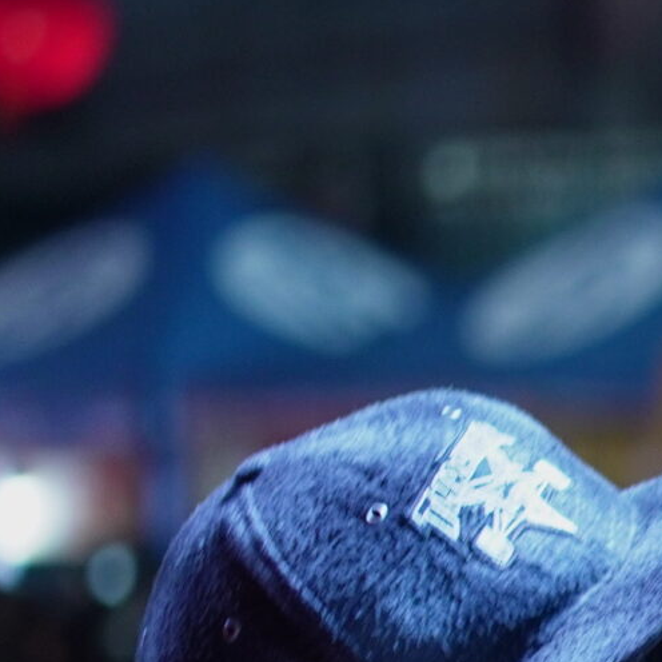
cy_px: 815
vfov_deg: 4.7
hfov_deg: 4.7
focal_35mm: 369
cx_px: 1469
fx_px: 7984
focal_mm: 56
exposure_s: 1/125
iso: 500
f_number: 1.8
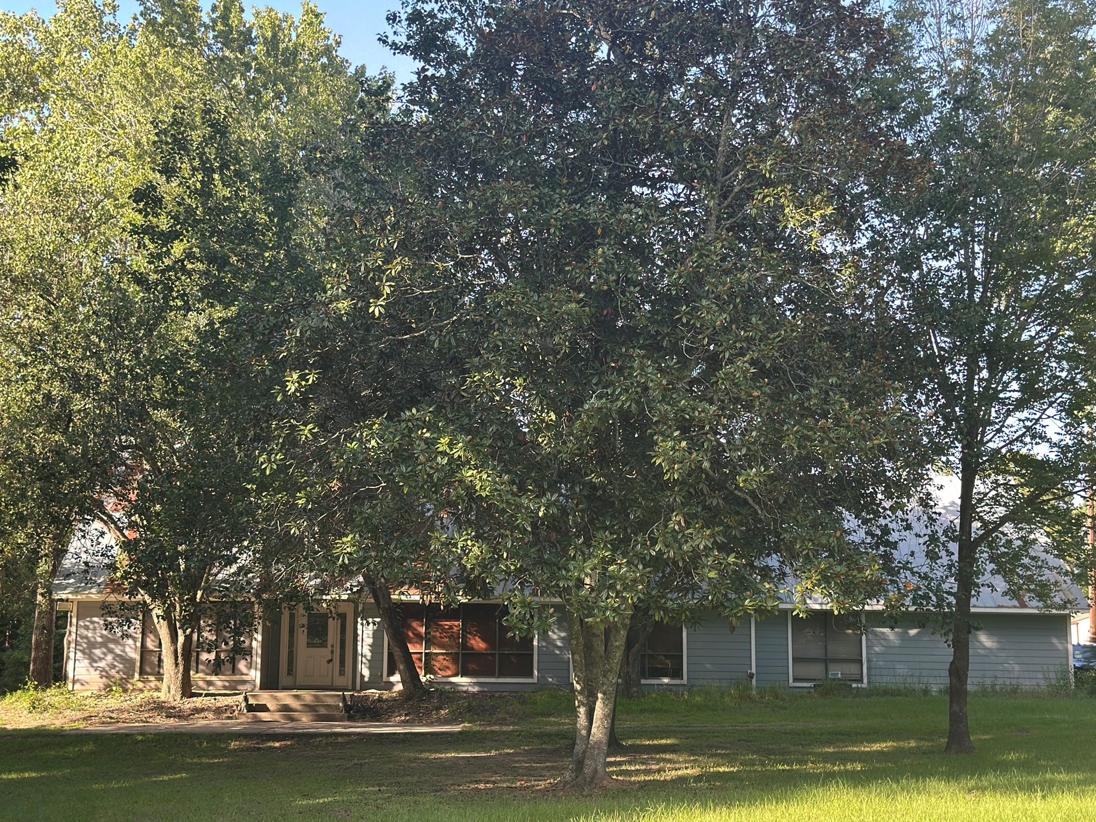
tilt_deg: +9.1
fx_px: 1647
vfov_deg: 28.0
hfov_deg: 36.8
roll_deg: -0.9
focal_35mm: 52
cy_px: 405
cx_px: 510
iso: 80
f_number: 1.78
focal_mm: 6.86
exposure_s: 1/384
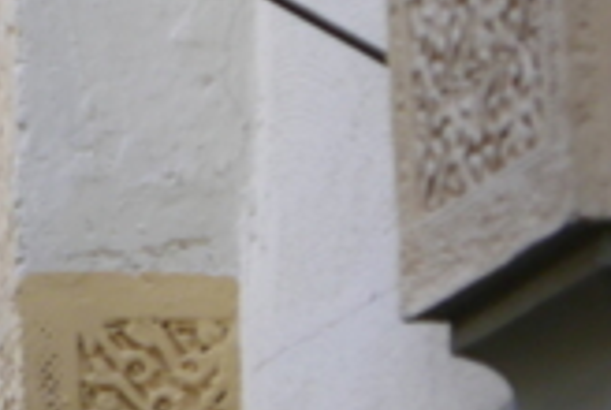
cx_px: -1596
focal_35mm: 547
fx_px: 9301
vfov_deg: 2.5
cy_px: 224
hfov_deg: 3.6
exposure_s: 1/125
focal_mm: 34
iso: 200
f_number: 2.8
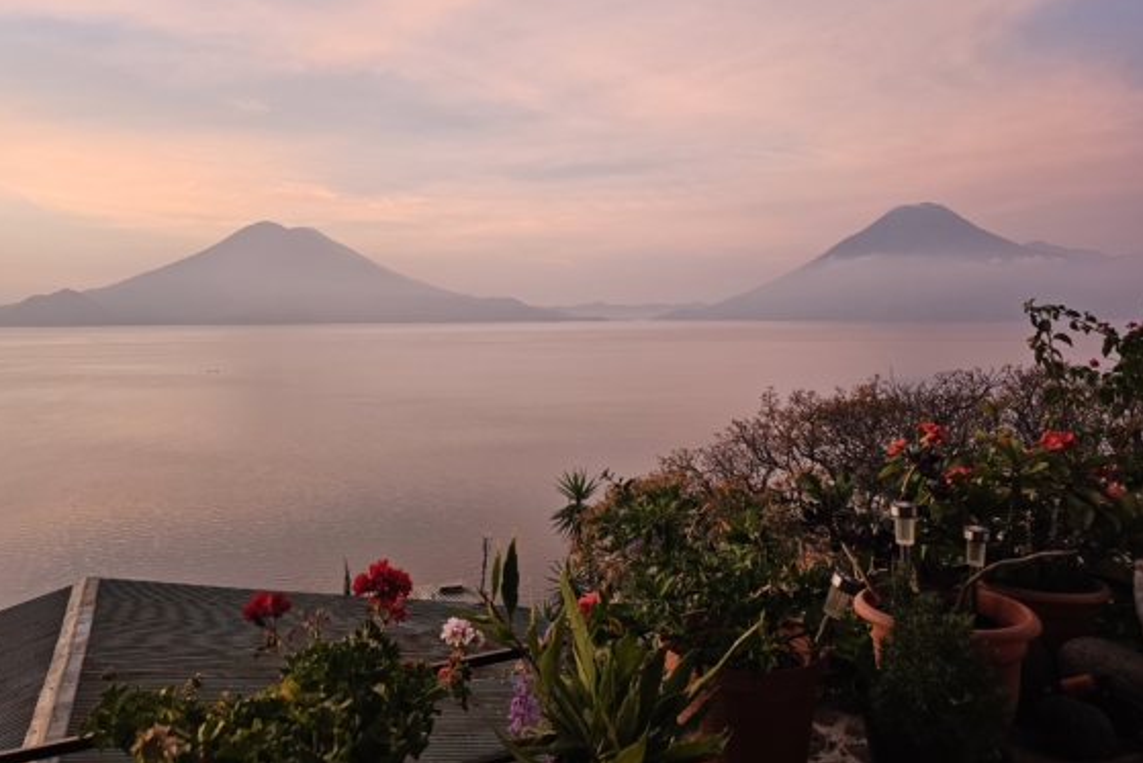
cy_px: 331
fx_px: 794
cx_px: 552
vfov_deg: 51.2
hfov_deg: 71.5
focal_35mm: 25
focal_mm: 6.3
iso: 100
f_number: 1.7
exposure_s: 1/120
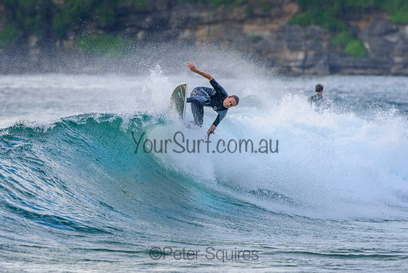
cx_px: 158
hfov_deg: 4.3
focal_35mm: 478
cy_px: 119
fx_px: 5421
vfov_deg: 2.9
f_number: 5.6
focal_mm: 390
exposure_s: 1/2000
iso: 1000
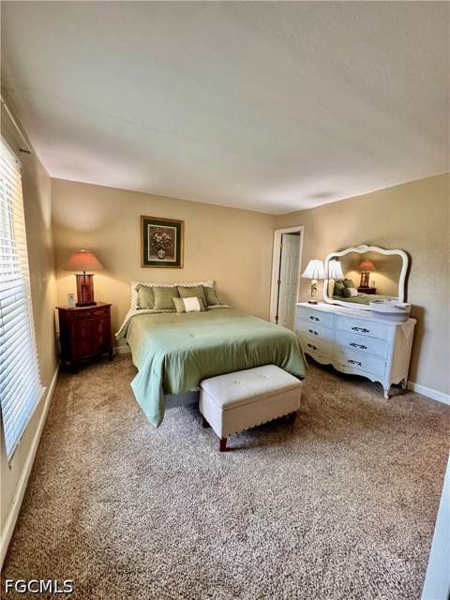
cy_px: 300
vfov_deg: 102.1
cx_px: 225
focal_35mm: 14
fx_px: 243
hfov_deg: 85.7
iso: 640
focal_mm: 2.22
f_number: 2.2
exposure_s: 1/60
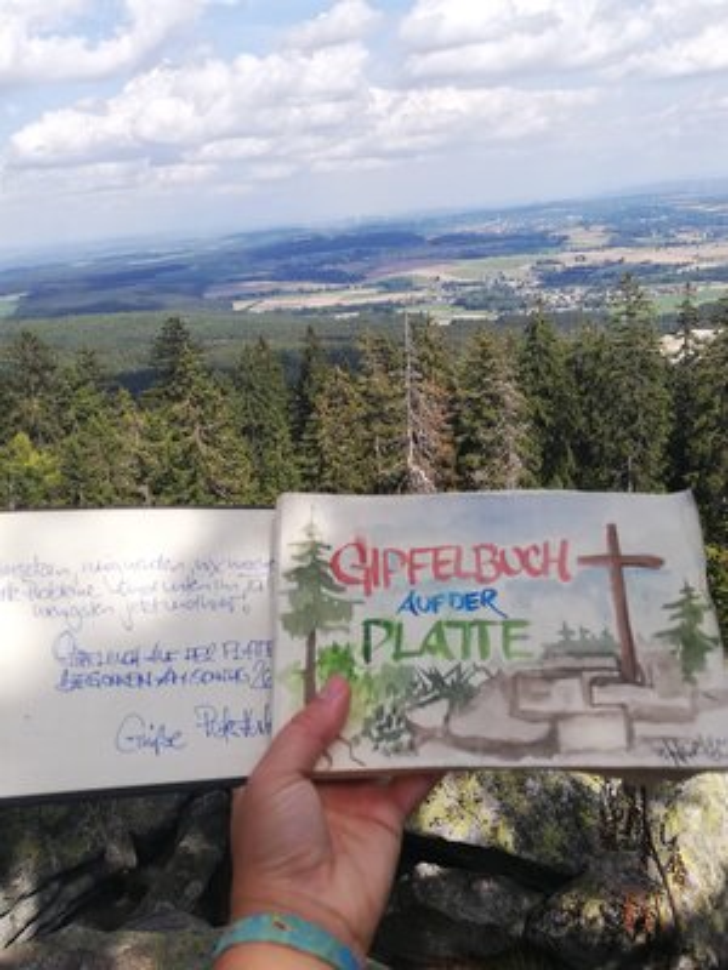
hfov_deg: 39.7
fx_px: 1009
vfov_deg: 51.4
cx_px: 364
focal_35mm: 36
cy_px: 485
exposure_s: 1/750
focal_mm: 3.81
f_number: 2.2
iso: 50
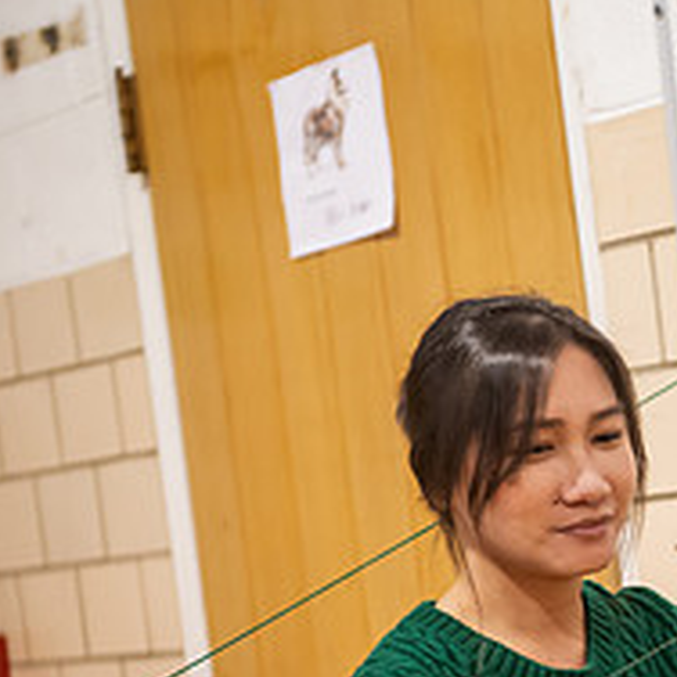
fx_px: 3474
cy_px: 632
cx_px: 835
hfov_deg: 10.9
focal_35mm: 157
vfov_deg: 11.1
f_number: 2.8
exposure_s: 1/200
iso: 1250
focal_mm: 60
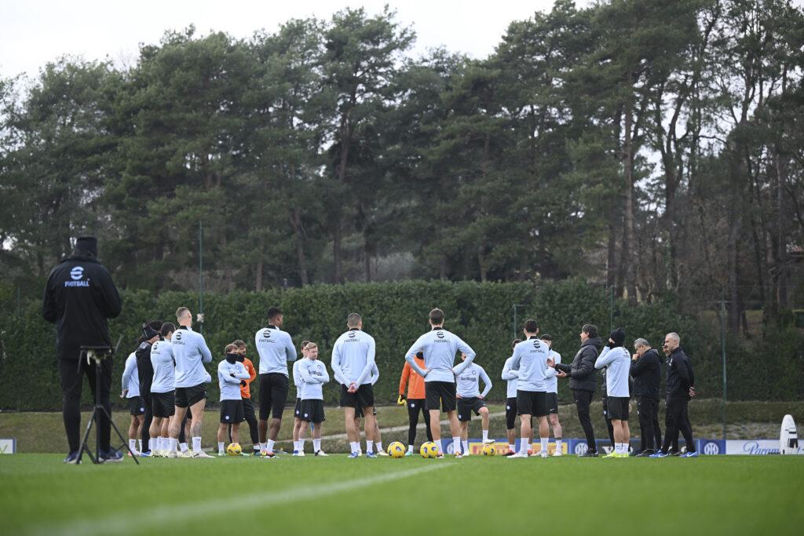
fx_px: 2233
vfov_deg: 13.7
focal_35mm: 100
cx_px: 402
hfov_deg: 20.4
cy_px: 268
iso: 320
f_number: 2.8
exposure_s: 1/1000
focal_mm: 100
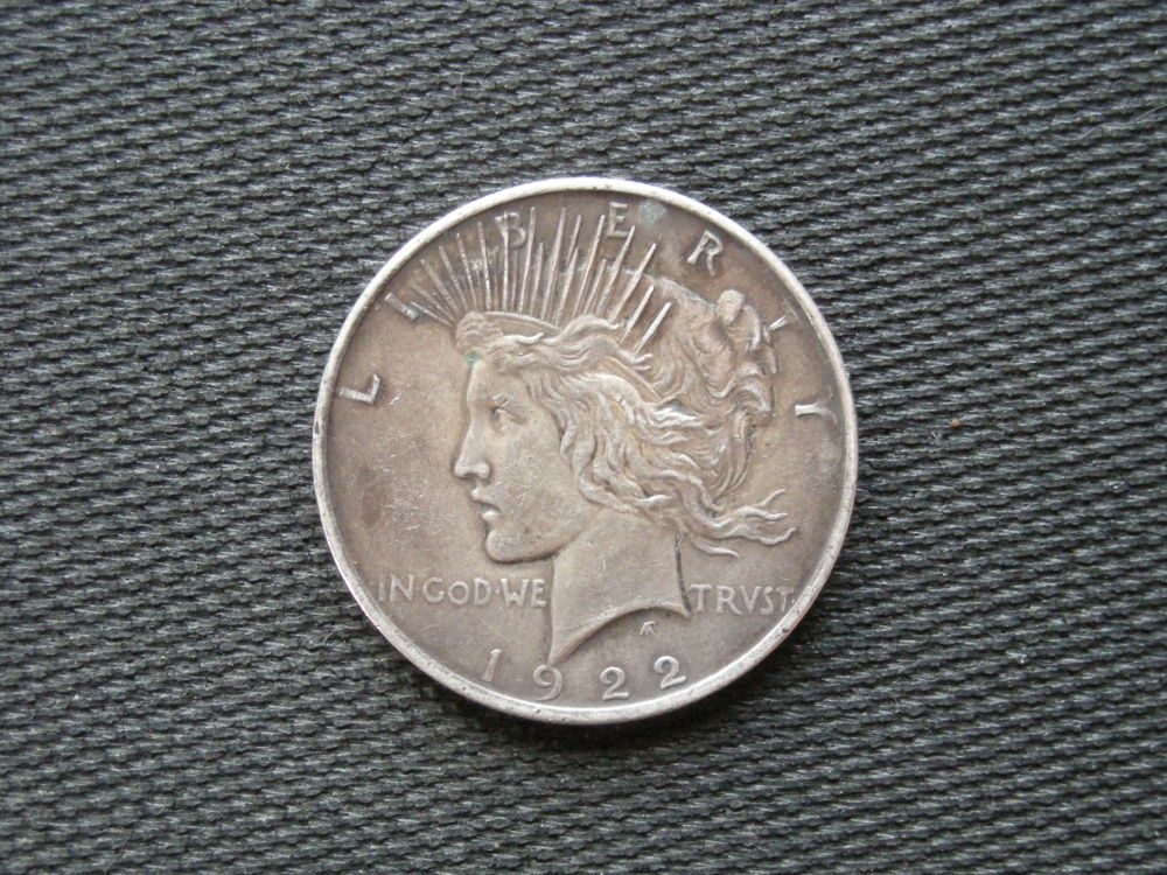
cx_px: 584
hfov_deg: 25.7
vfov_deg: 19.4
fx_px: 2562
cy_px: 438
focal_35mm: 76
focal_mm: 12.3
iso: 400
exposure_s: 1/36.1
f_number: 3.9
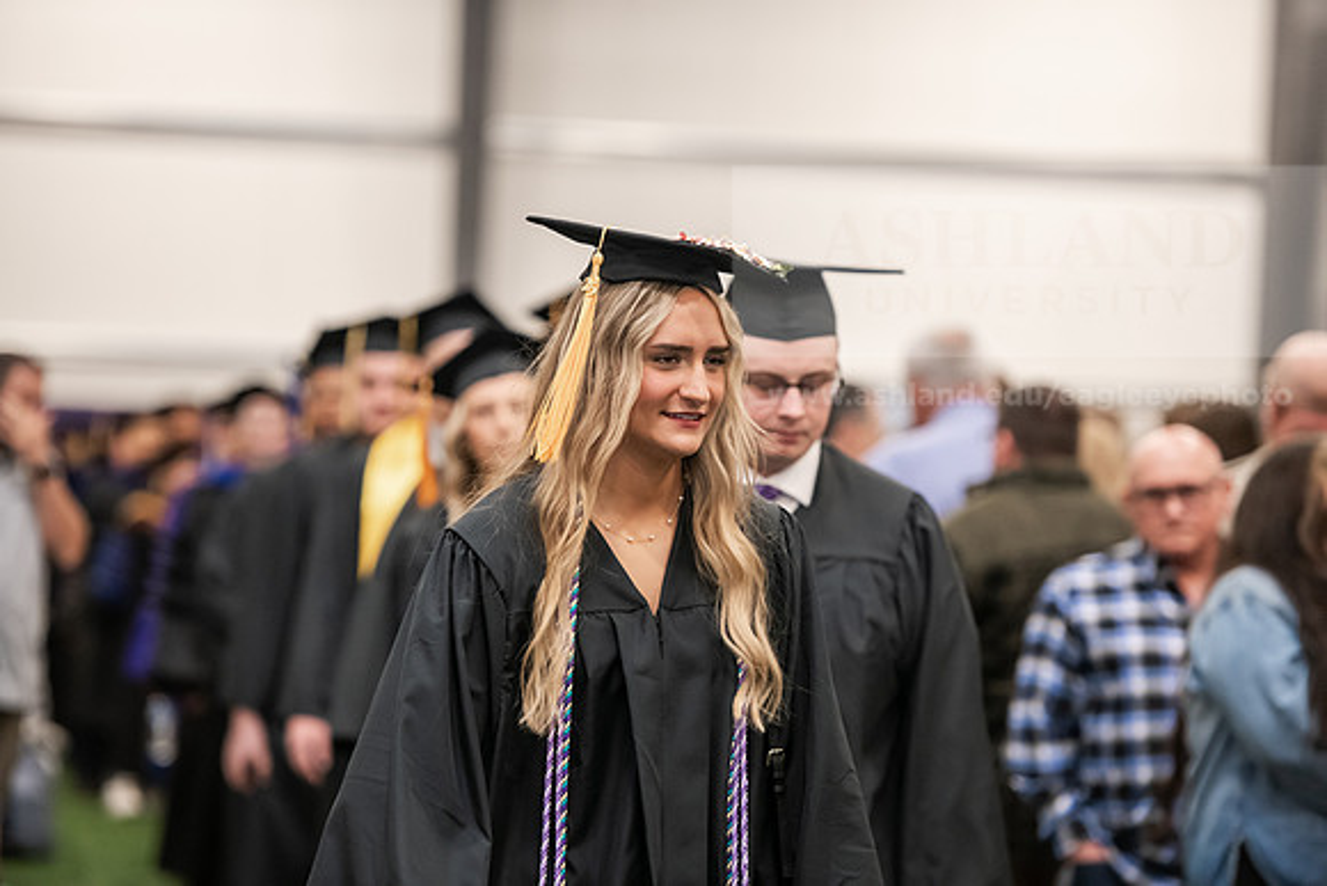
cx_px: 664
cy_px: 443
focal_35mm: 150
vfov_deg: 9.2
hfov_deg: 13.7
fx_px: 5530
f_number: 3.2
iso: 2500
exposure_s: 1/200
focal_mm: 150
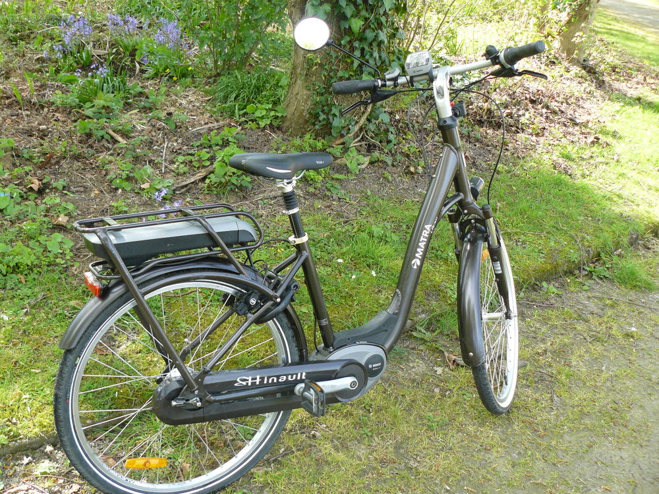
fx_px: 685
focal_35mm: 36
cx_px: 330
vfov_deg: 39.7
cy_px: 247
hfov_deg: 51.4
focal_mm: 6
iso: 100
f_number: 3.2
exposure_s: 1/100
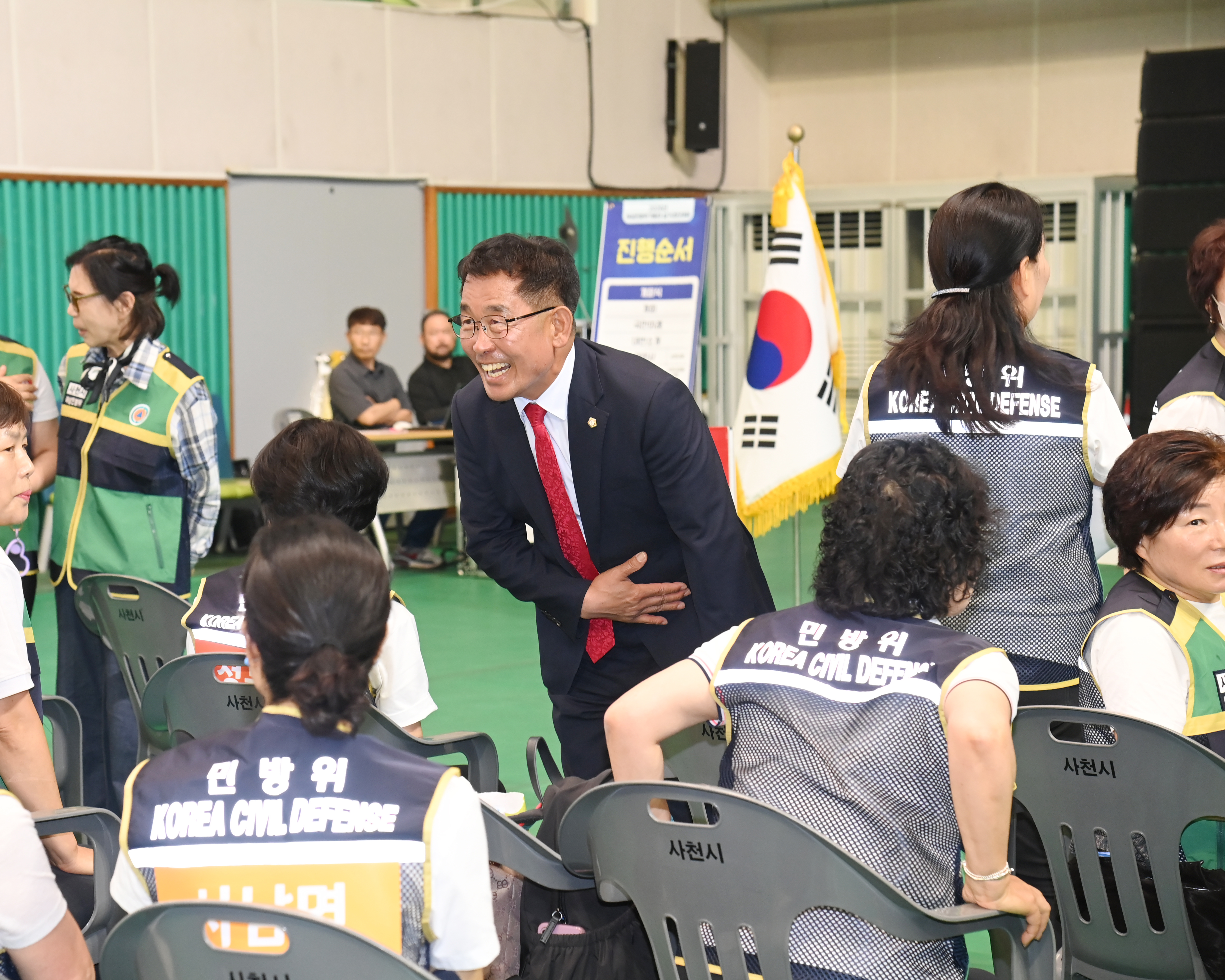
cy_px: 490
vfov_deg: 16.0
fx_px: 3480
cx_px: 503
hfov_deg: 19.9
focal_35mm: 96
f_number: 6.3
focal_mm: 85
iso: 2500
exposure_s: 1/250
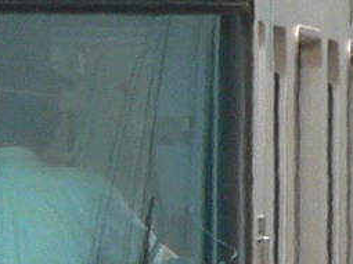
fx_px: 33188
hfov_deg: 0.6
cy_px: 343
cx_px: 36
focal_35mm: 3256
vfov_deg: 0.5
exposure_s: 1/125
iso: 80
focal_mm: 72
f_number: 8
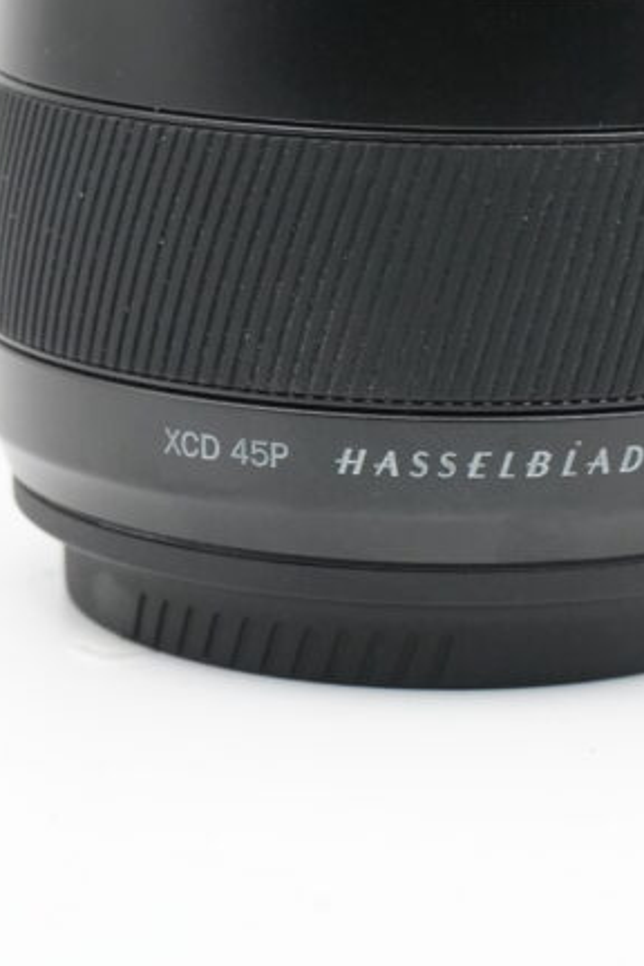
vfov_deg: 14.5
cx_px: 486
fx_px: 3756
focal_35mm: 140
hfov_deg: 9.8
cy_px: 80
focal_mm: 59
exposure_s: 1/125
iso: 4000
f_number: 10
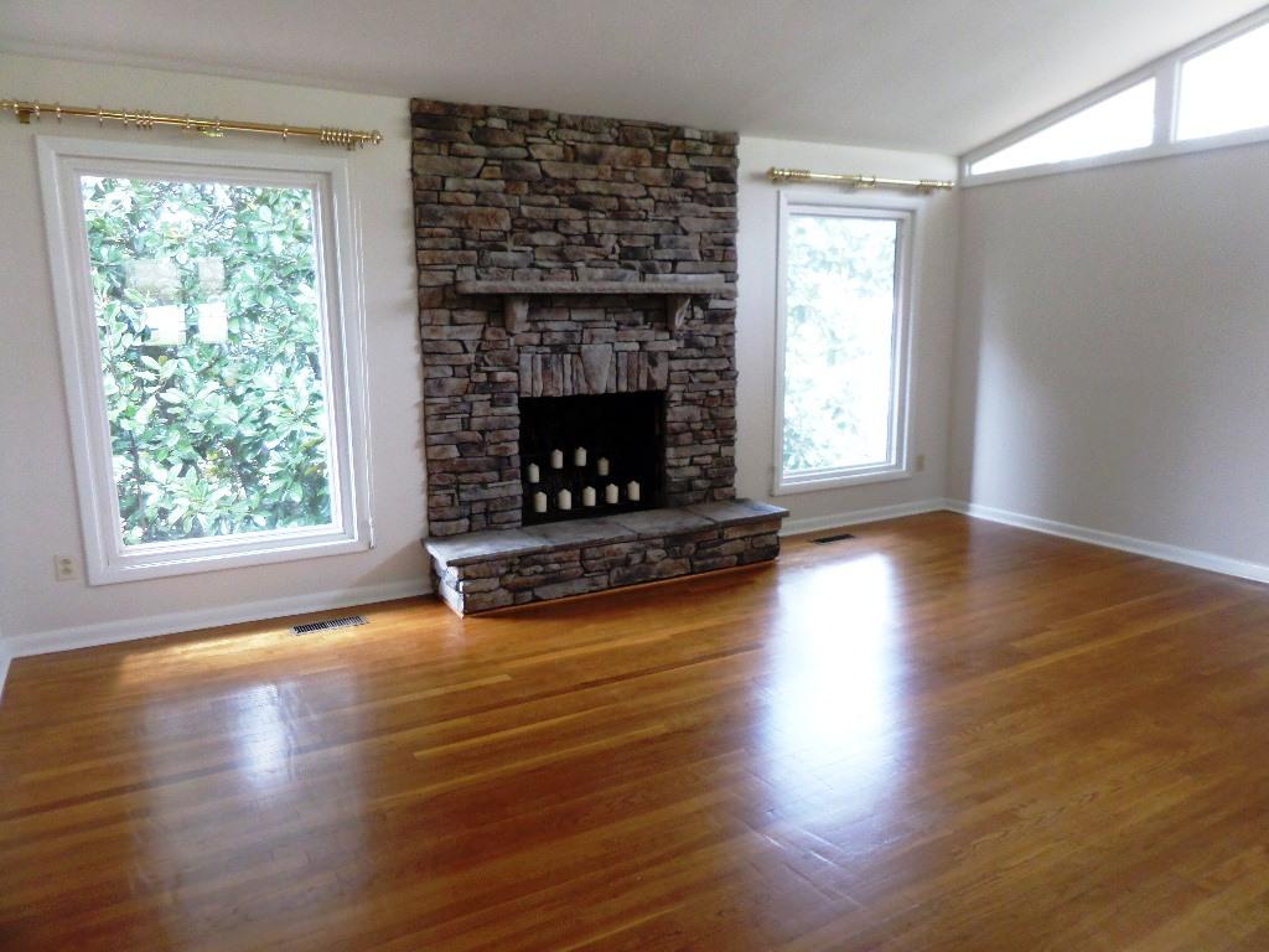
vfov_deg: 56.8
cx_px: 634
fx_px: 880
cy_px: 476
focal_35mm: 24
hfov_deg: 71.6
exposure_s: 1/20
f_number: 3.1
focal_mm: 4.3
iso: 200
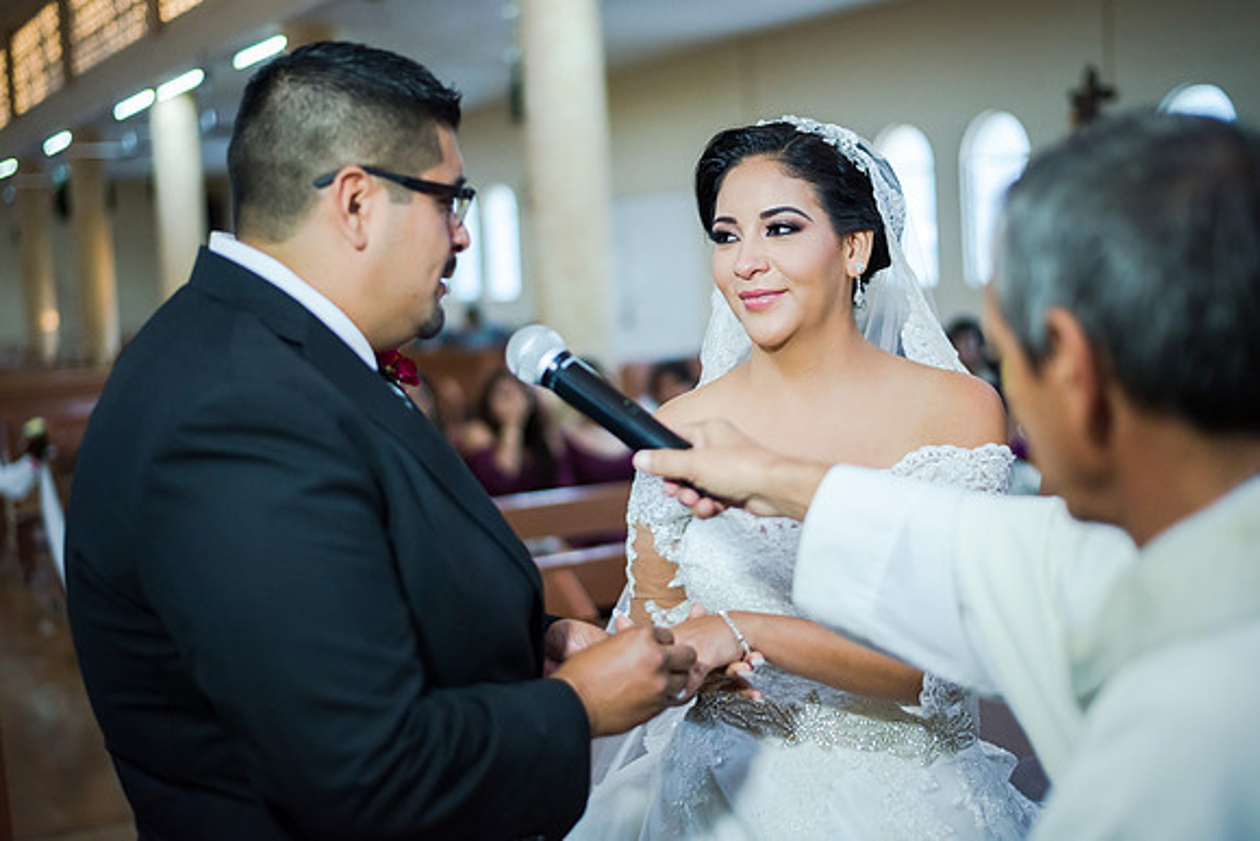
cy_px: 420
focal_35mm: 50
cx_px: 630
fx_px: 1750
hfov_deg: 39.6
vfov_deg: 27.0
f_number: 1.8
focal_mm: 50
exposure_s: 1/500
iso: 1600
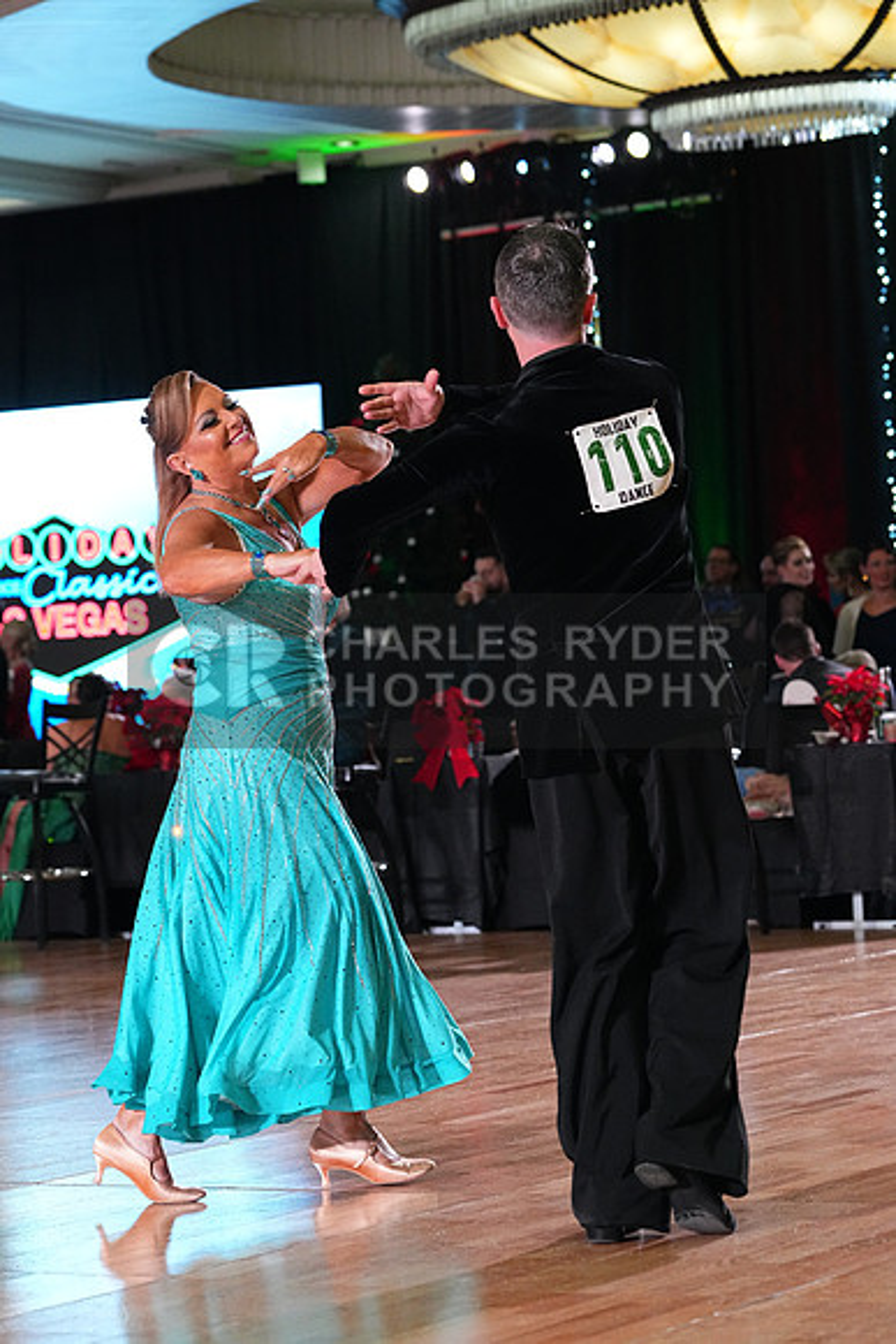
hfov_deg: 13.7
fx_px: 3731
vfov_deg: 20.4
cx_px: 448
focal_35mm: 100
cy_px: 672
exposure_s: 1/400
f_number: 5
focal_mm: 100
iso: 6400
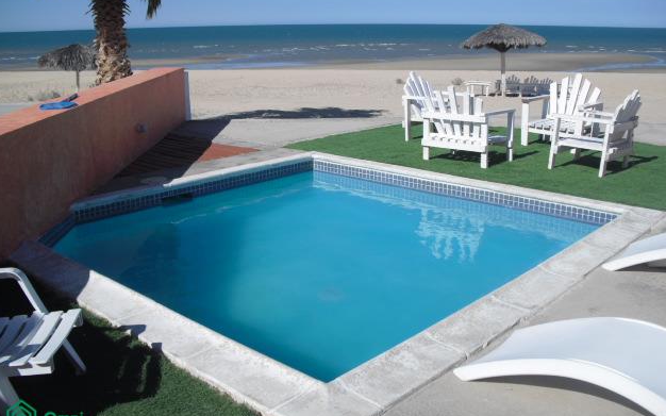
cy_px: 189
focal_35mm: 39
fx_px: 708
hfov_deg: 50.4
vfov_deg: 32.7
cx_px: 334
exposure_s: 1/250
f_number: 7.8
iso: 64
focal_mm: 6.3
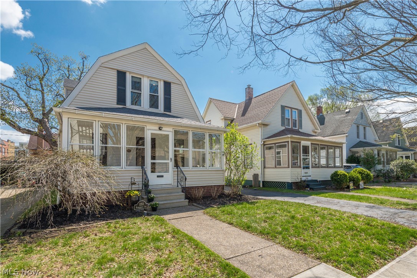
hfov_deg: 90.0
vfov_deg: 67.3
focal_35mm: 18
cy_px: 139
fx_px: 208
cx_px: 208
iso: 200
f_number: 9
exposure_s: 1/1250
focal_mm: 18
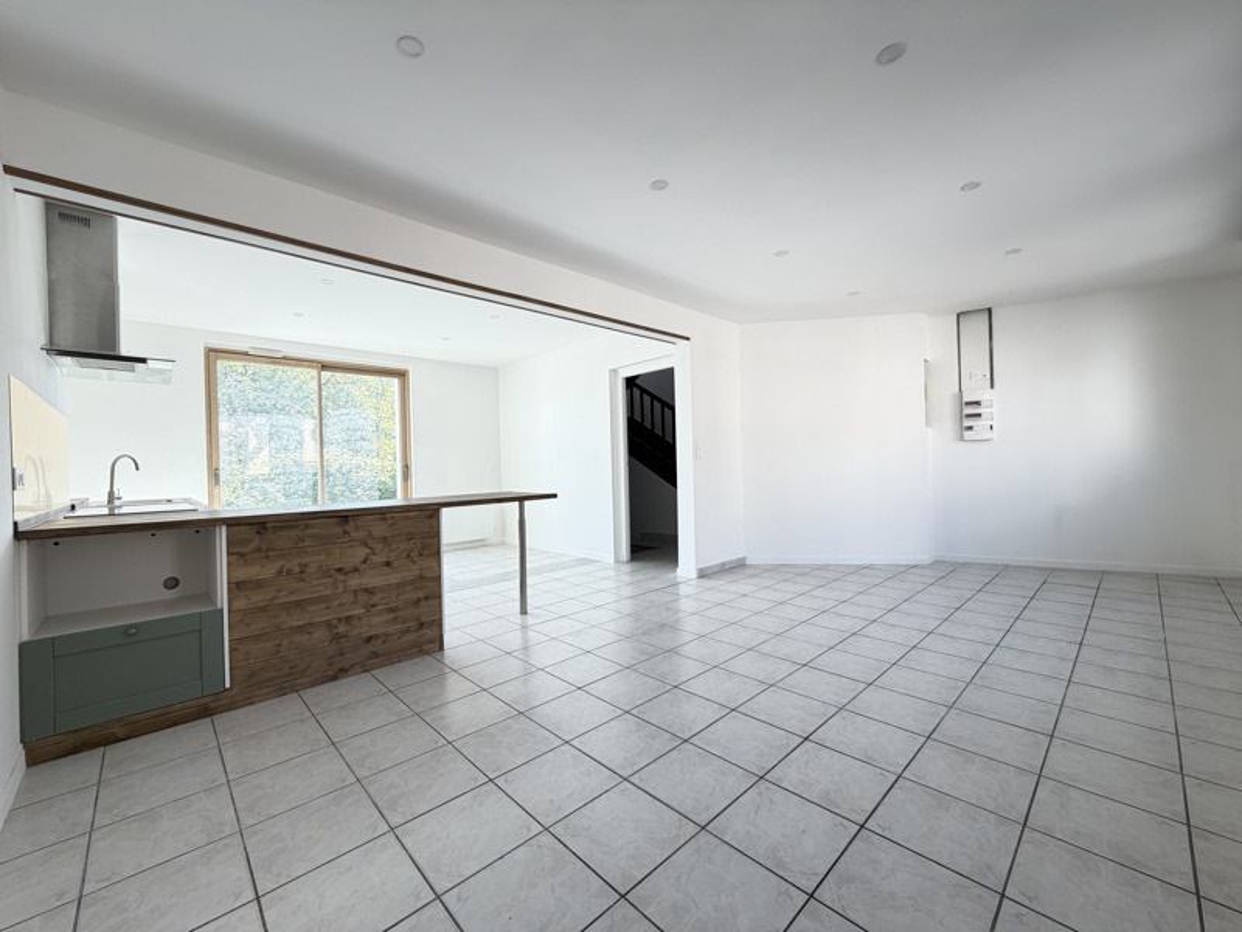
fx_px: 502
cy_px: 466
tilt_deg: +0.3
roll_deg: +2.0
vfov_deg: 85.7
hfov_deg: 102.1
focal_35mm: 14
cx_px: 621
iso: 125
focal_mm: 2.22
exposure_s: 1/121
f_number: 2.2
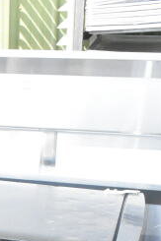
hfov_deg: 11.6
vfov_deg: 17.1
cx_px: -87
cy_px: 322
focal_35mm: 112
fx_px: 752
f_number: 11
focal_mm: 20
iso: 1600
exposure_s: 1/500
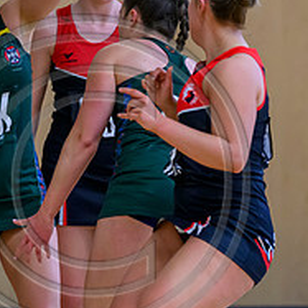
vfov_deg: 2.7
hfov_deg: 2.7
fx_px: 6493
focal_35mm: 645
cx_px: 61
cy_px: 166
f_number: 3.2
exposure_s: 1/1000
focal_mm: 200
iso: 4000
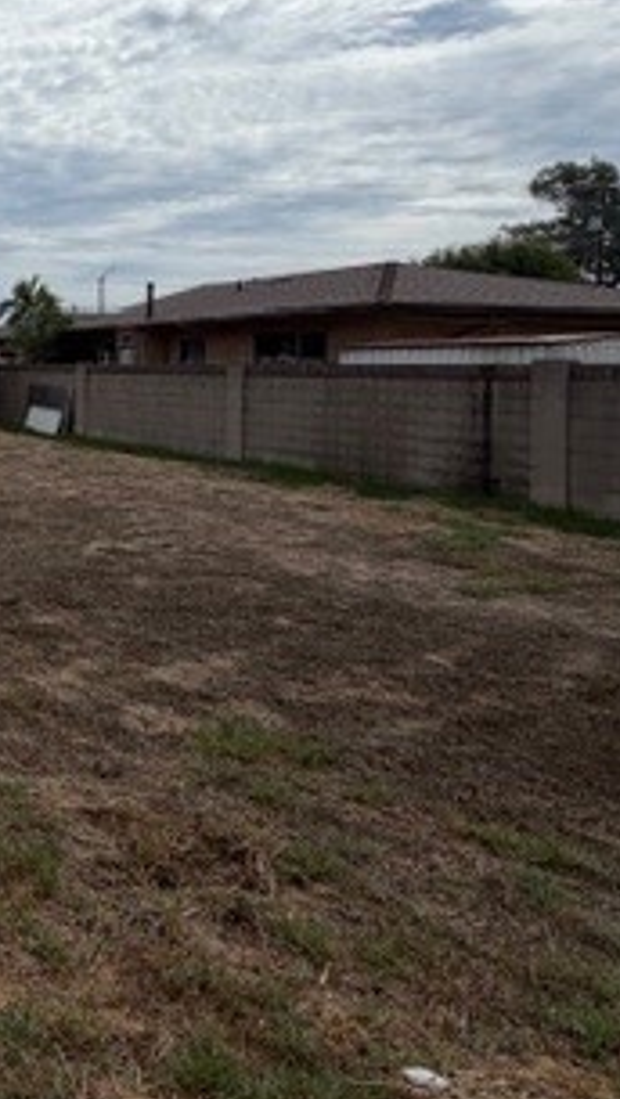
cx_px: -267
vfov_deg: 59.5
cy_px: 360
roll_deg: -0.8
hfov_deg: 27.6
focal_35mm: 32
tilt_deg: +0.3
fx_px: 933
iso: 20
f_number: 2.2
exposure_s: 1/2165
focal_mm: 2.22
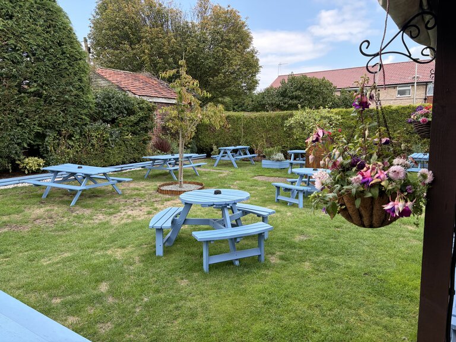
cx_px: 228
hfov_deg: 67.3
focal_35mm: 26
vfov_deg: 53.1
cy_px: 171
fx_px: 343
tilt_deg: -7.6
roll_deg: +1.0
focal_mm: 5.96
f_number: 1.6
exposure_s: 1/820
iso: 64
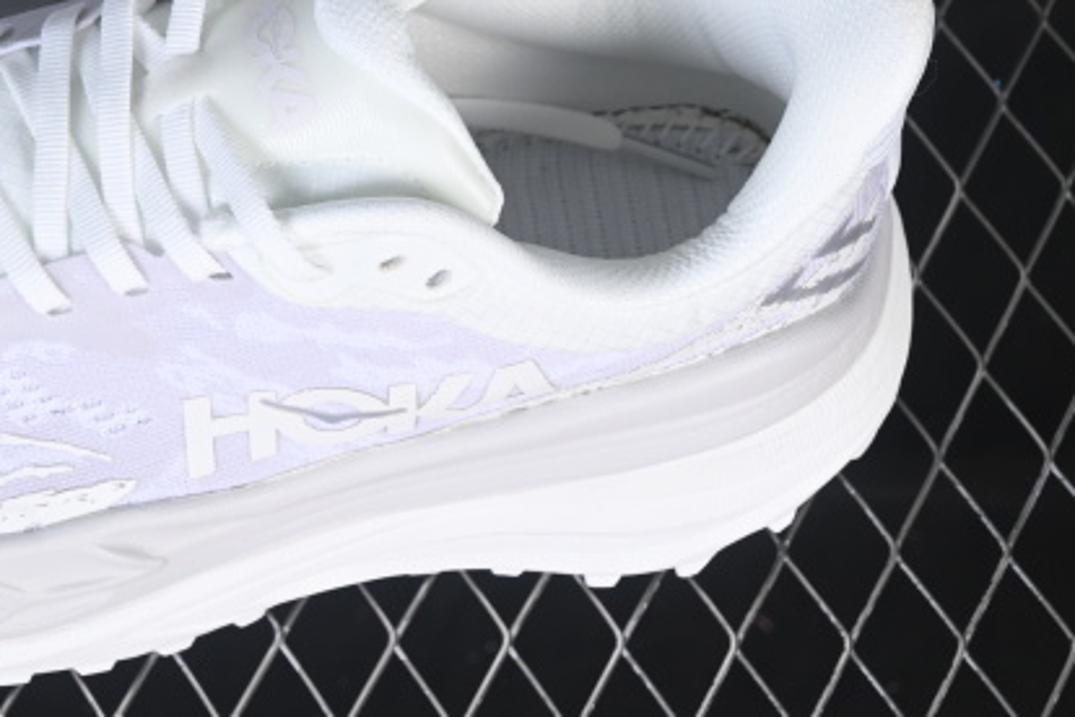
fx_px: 4330
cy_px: 43
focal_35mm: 145
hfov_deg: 14.1
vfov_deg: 9.4
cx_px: 171
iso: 160
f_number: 7.1
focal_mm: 50
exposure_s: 1/80
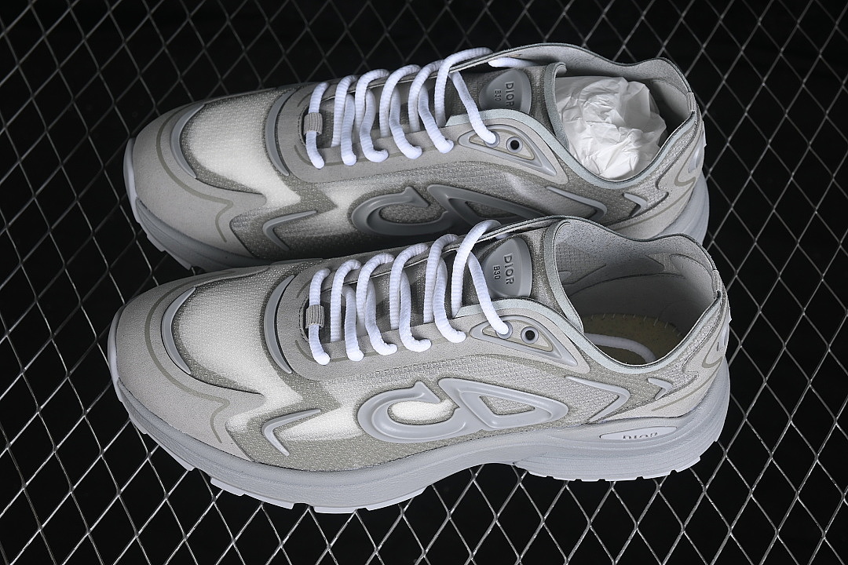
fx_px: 1767
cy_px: 282
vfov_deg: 18.2
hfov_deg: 27.0
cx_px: 424
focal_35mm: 75
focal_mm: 50
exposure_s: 1/80
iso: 160
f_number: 7.1
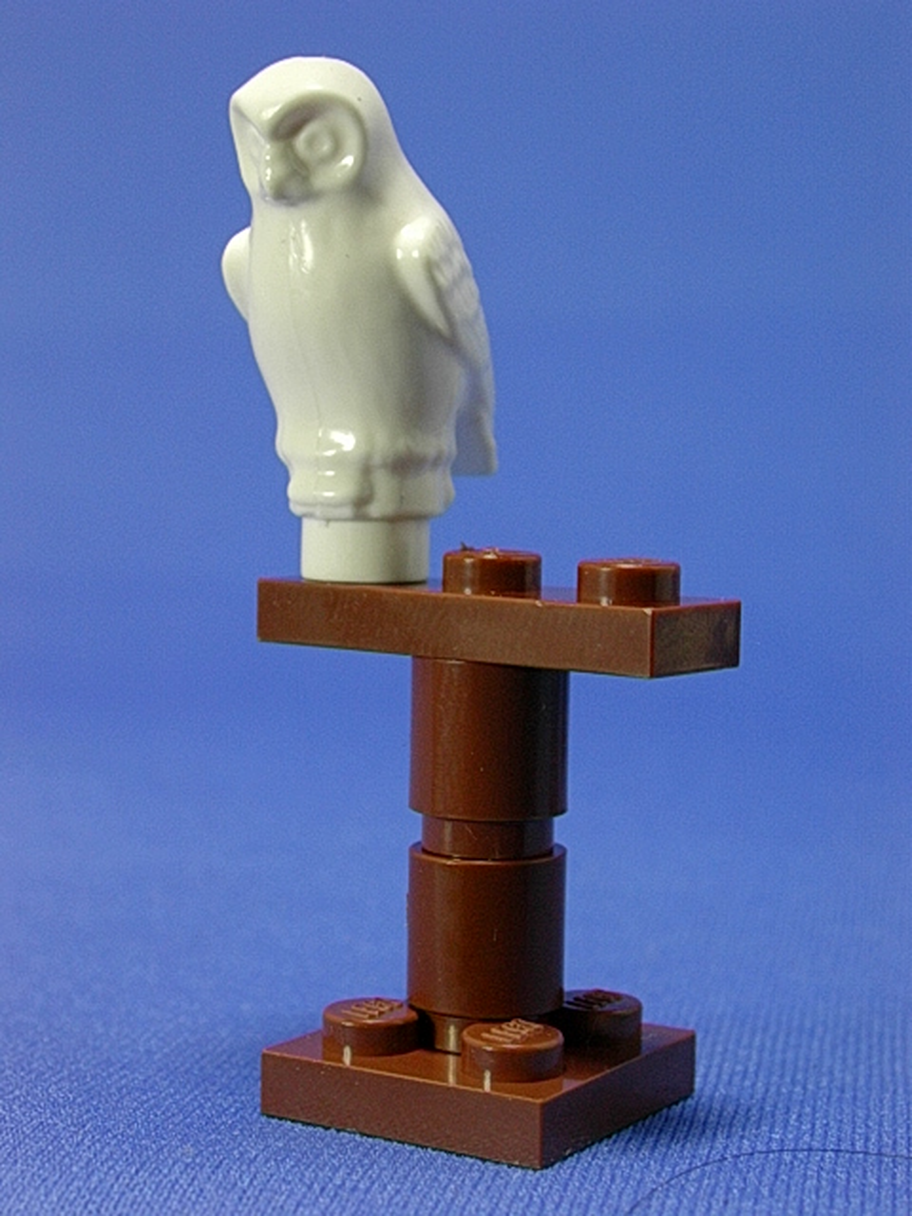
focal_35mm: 75
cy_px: 608
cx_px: 456
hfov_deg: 19.6
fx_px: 2635
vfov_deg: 26.0
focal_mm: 11.3
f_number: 3.8
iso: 70
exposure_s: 1/12.3
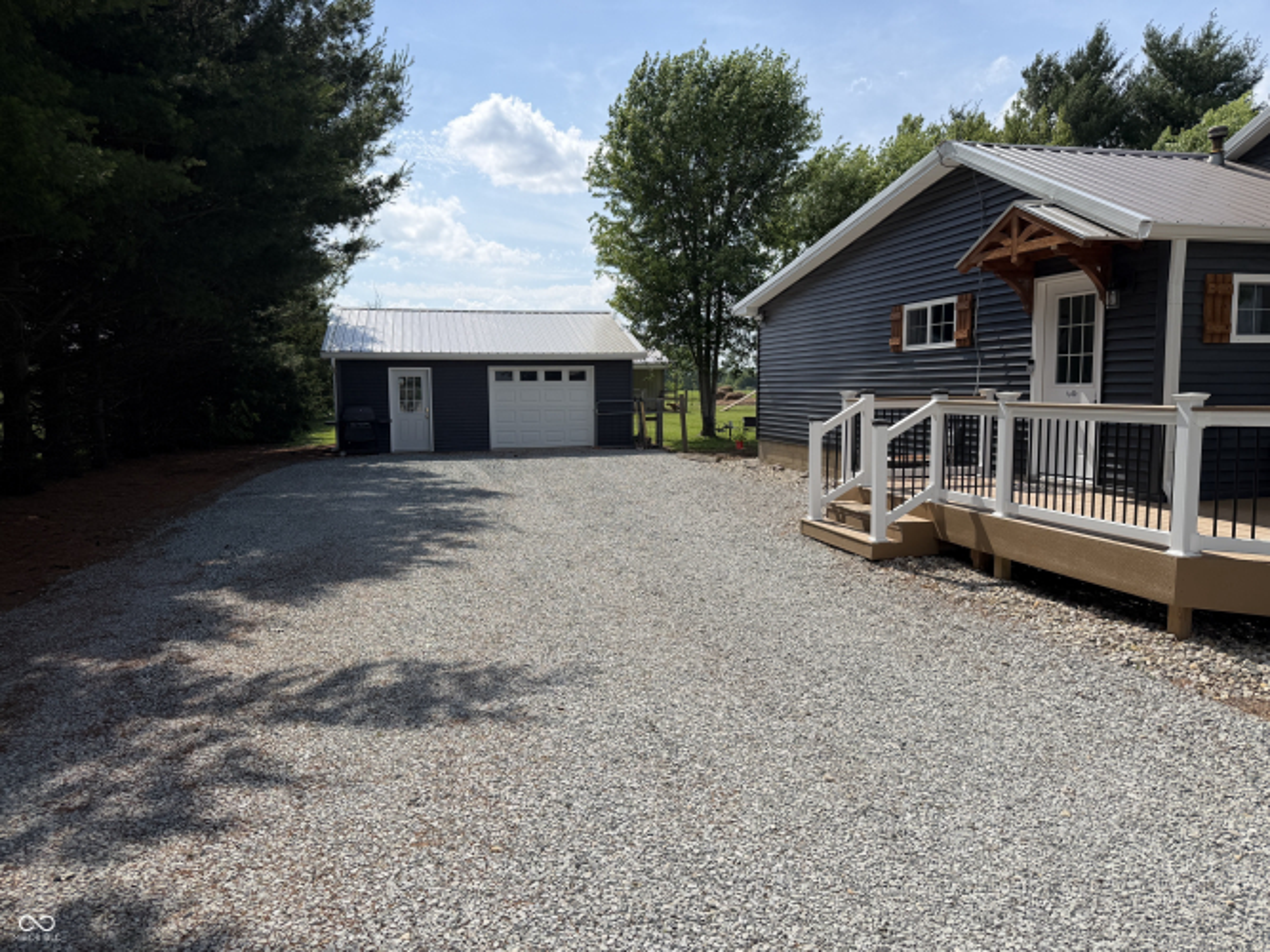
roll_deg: +0.7
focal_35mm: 24
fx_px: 880
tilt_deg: -6.2
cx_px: 635
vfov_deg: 56.8
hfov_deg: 71.6
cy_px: 476
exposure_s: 1/7353
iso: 100
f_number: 1.78
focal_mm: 6.76
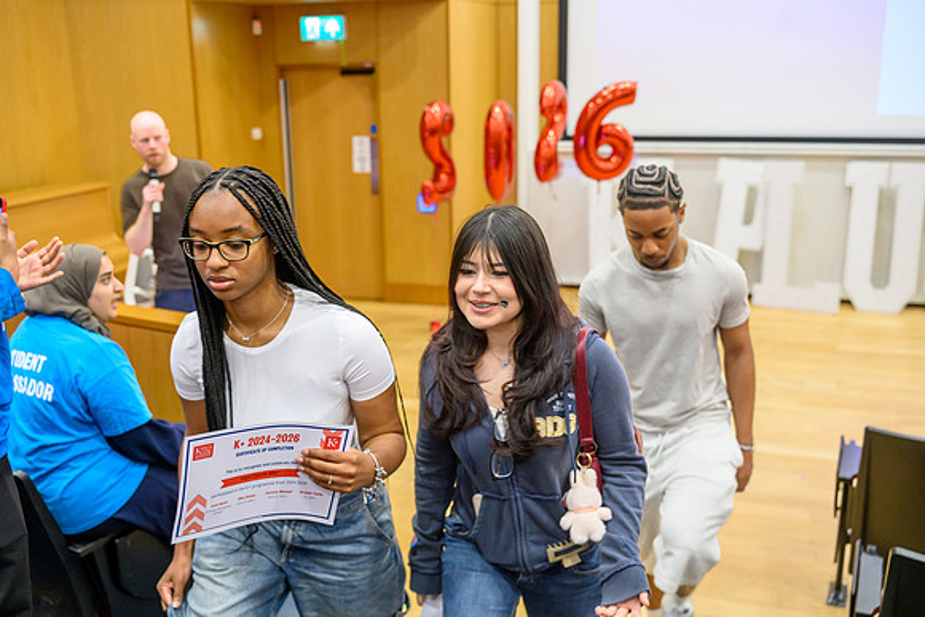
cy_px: 308
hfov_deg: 54.3
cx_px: 462
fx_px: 903
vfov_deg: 37.7
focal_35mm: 35
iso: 2800
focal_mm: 35
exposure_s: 1/200
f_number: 2.8
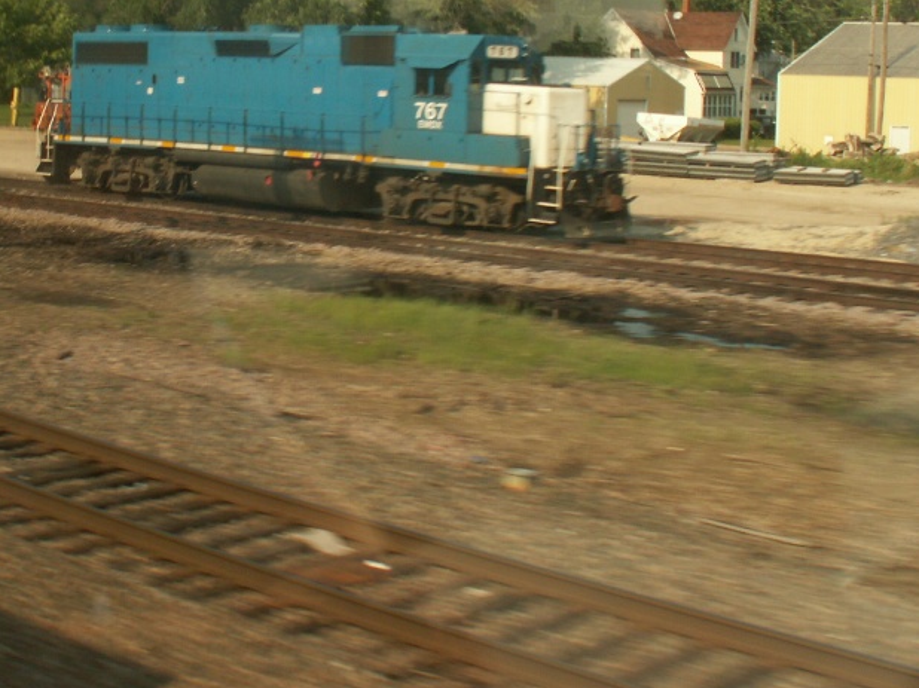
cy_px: 141
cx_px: 297
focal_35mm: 58
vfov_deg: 24.8
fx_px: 1539
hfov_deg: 32.9
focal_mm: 5.86
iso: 50
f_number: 5.6
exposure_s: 1/60
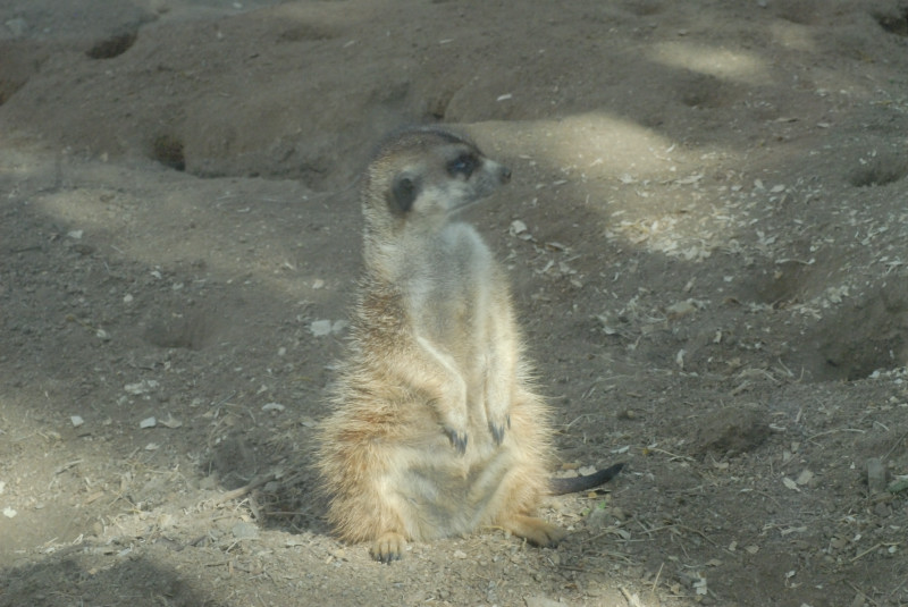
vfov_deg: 9.2
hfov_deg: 13.7
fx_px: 3787
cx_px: 454
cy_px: 304
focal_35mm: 150
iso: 1600
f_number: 13
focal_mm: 100
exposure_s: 1/125
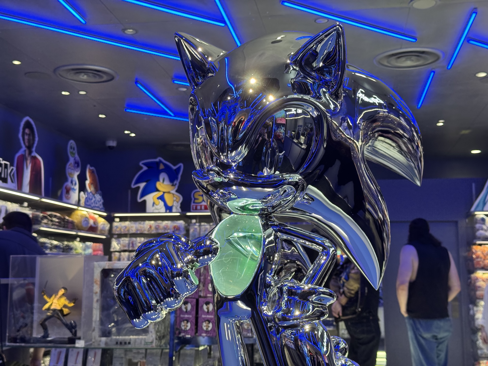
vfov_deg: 30.3
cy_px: 183
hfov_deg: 39.7
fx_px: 677
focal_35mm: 48
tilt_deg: +7.7
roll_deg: -0.1
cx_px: 244
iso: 80
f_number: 1.78
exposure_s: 1/100
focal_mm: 6.76
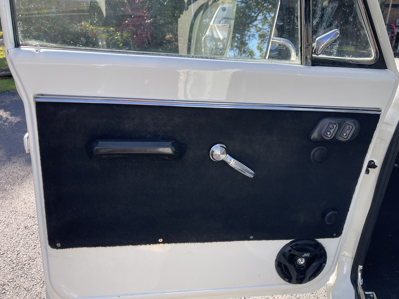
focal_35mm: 26
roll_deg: -2.3
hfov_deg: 67.3
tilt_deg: -25.1
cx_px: 200
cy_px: 150
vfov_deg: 53.1
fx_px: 300
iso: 32
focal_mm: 5.1
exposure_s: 1/556
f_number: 1.6
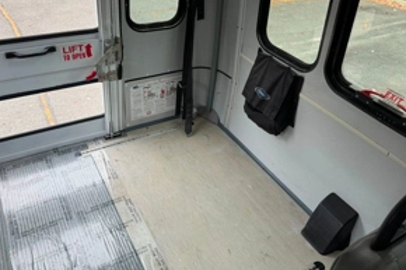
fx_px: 349
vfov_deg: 41.9
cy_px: 99
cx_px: 190
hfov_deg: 60.3
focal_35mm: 31
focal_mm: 6.76
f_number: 1.78
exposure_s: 1/121
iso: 125
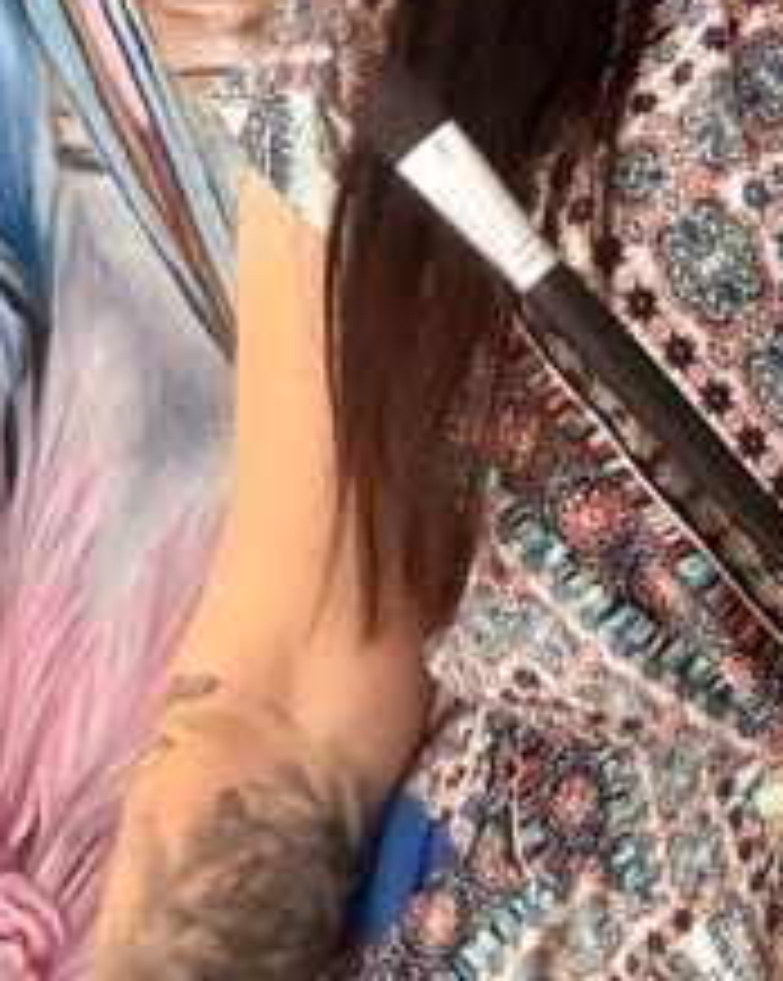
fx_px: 2495
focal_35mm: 86
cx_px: 94
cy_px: 81
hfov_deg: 17.6
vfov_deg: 21.7
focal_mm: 2.71
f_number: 1.9
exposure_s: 1/39
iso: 400
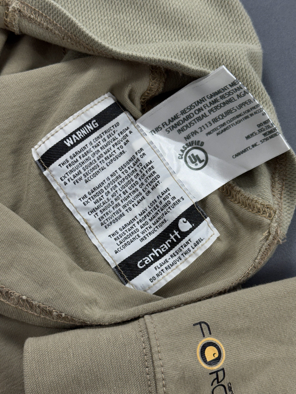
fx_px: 547
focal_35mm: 48
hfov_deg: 30.3
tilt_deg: -75.7
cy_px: 197
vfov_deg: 39.7
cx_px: 148
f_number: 1.78
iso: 50
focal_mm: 6.76
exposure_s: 1/60
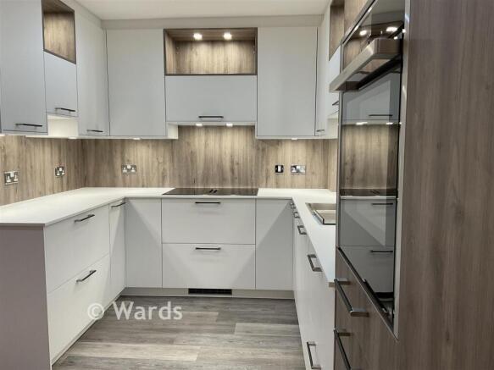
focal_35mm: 29
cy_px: 185
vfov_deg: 48.2
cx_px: 247
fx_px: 414
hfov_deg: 61.7
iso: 32
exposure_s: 1/50
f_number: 1.8
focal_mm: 3
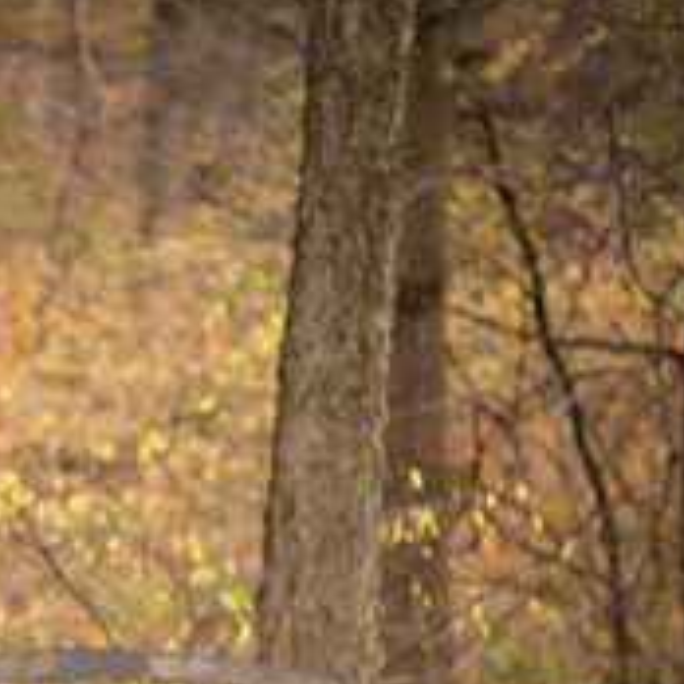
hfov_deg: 8.1
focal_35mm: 212
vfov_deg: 8.2
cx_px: -326
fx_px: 4739
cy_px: 737
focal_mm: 75
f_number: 2.8
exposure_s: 1/100
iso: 200
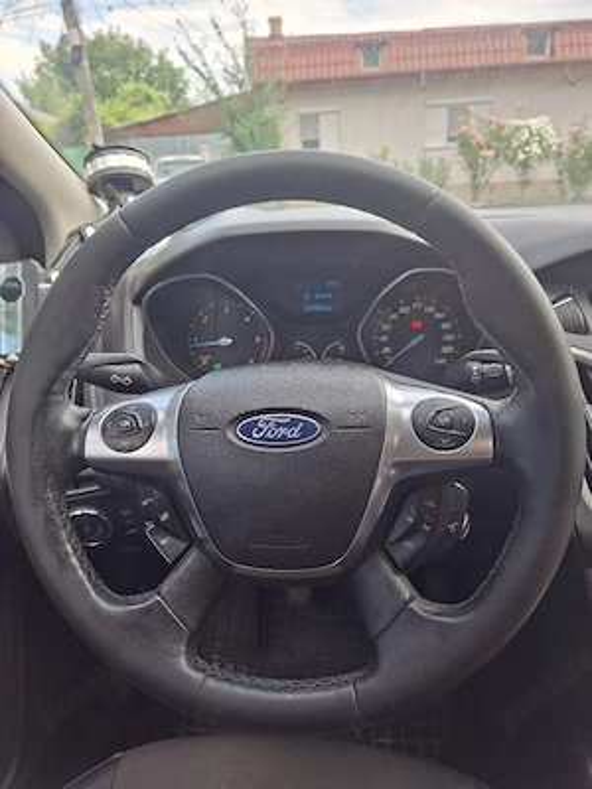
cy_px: 394
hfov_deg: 58.9
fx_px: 524
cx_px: 296
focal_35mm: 23
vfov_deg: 73.9
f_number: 1.8
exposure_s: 1/100
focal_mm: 5.54
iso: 50
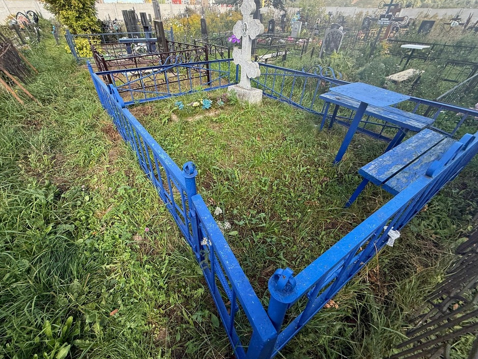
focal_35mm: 15
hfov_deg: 98.0
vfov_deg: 81.6
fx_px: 207
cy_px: 167
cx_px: 224
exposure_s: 1/121
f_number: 2.2
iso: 32
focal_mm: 2.22
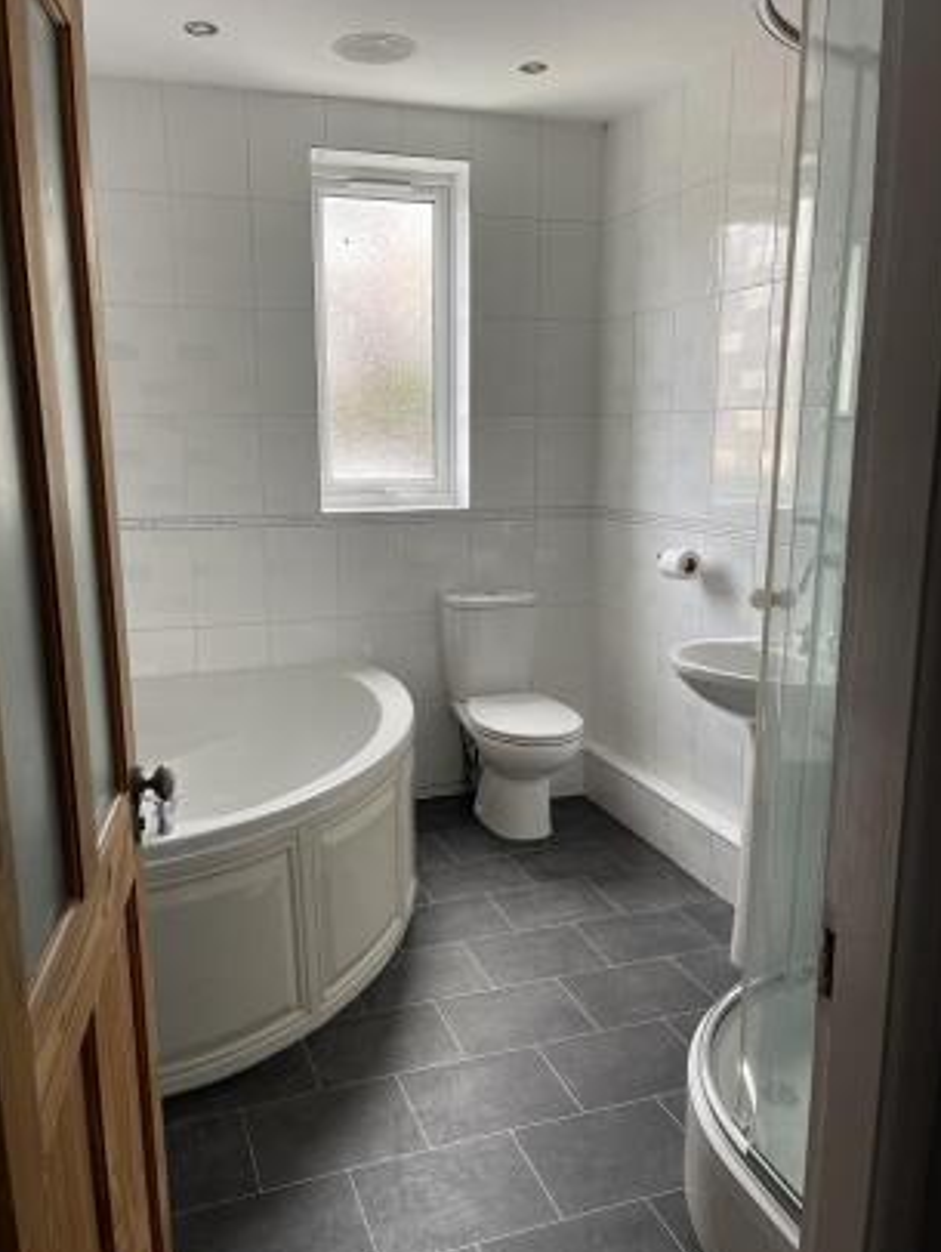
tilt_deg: -12.2
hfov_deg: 49.8
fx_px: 1014
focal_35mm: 28
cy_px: 640
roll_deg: -0.1
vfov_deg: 63.4
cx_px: 447
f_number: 1.6
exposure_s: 1/121
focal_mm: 5.1
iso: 125
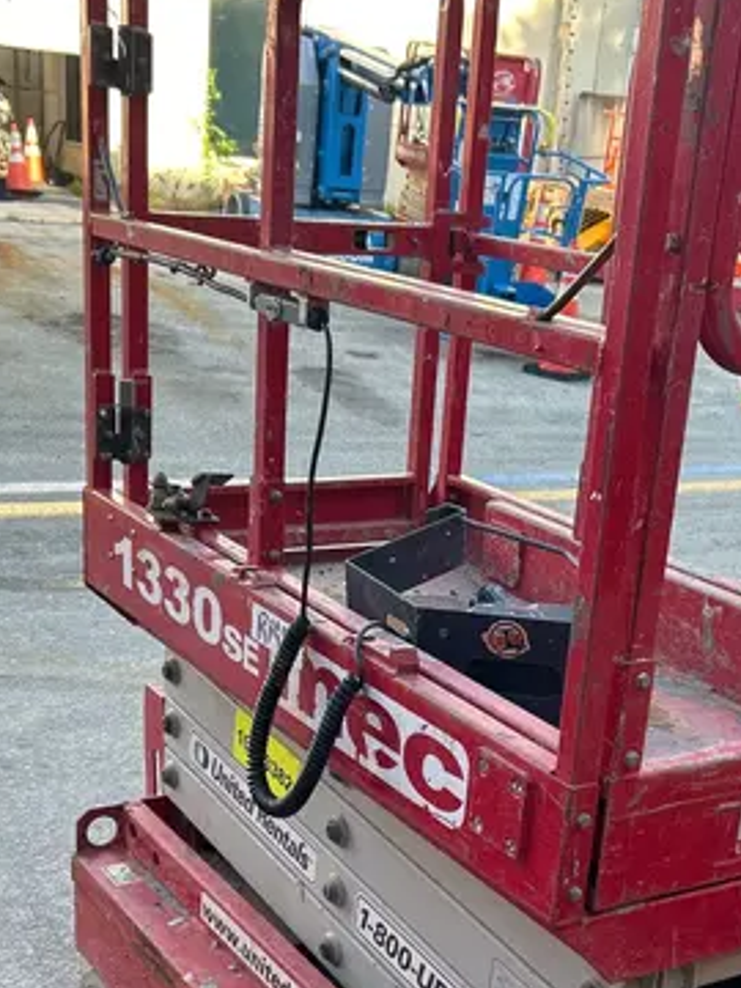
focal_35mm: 53
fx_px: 1513
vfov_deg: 35.2
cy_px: 767
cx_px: 458
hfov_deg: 27.4
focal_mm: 5.7
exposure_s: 1/279
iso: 40
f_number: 1.5
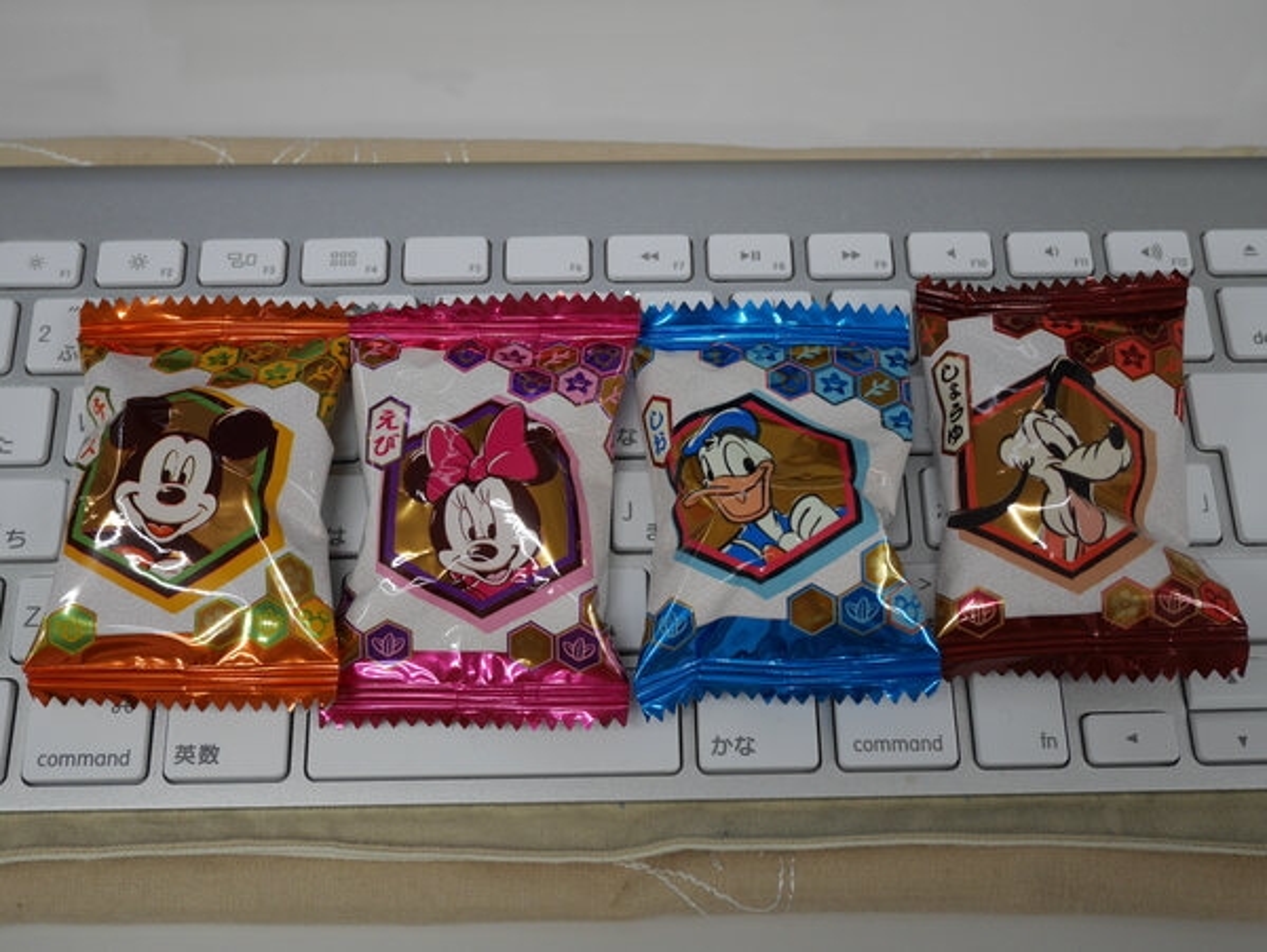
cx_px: 634
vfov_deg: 36.0
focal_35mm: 40
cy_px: 476
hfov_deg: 46.8
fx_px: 1465
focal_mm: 20
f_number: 4.6
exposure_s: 1/80
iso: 200
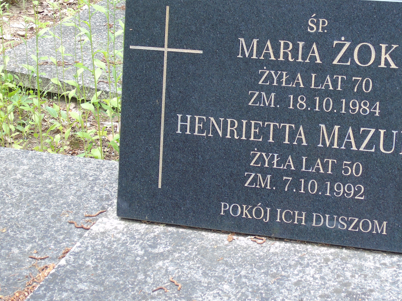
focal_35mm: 89
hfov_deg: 22.0
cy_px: 127
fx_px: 1034
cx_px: 235
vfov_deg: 16.6
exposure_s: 1/30
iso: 80
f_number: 4.5
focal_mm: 11
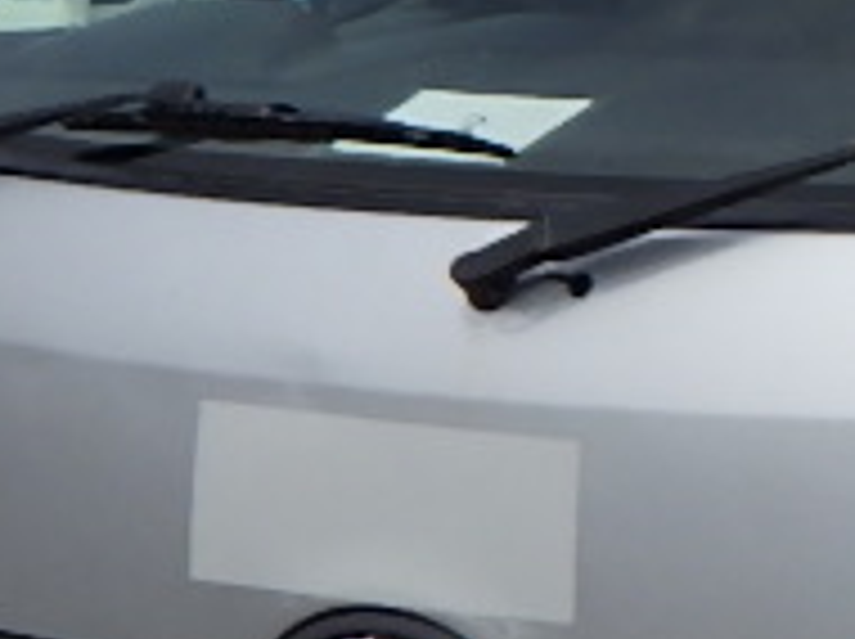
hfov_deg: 12.6
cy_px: 166
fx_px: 3725
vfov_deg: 9.8
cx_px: 1134
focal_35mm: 151
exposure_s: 1/1500
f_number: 4.2
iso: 125
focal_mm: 5
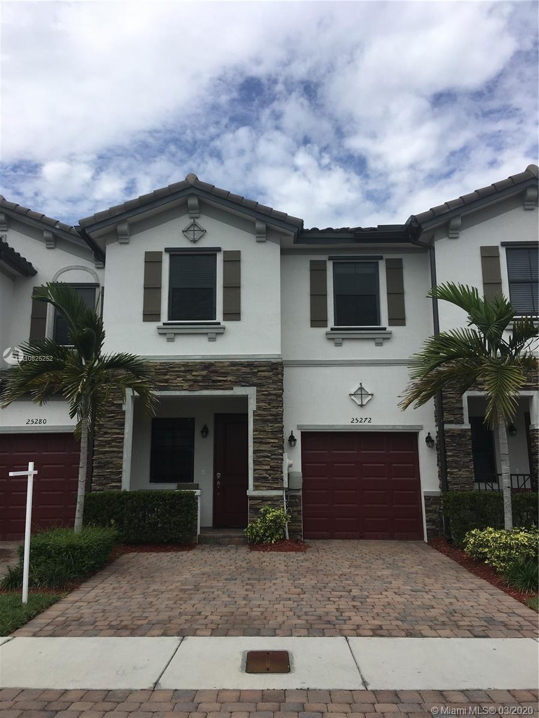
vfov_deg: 61.7
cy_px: 359
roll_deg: -0.6
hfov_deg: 48.2
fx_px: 602
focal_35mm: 29
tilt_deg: +12.0
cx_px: 270
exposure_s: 1/1923
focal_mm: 4.15
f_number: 2.2
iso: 25
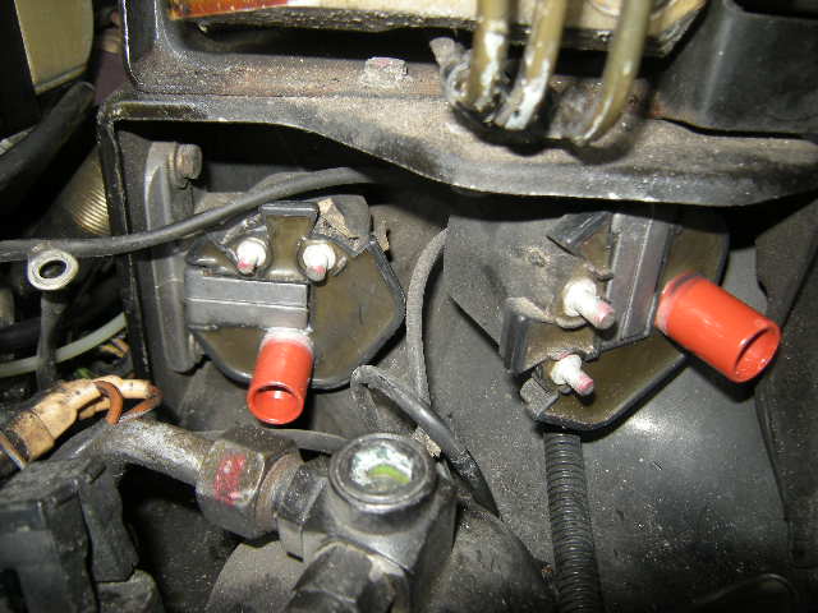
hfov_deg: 63.4
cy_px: 306
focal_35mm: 28
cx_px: 409
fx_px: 662
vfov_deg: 49.7
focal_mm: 4.7
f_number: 2.8
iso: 64
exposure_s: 1/33.6
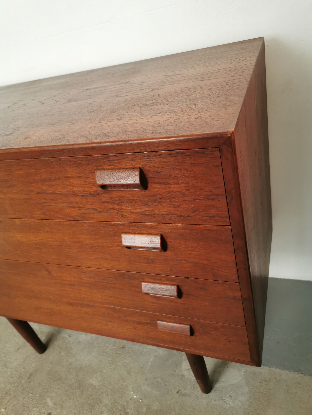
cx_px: 156
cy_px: 208
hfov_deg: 51.4
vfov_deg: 65.3
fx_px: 324
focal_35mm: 27
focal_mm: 5.58
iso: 200
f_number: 1.8
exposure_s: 1/50
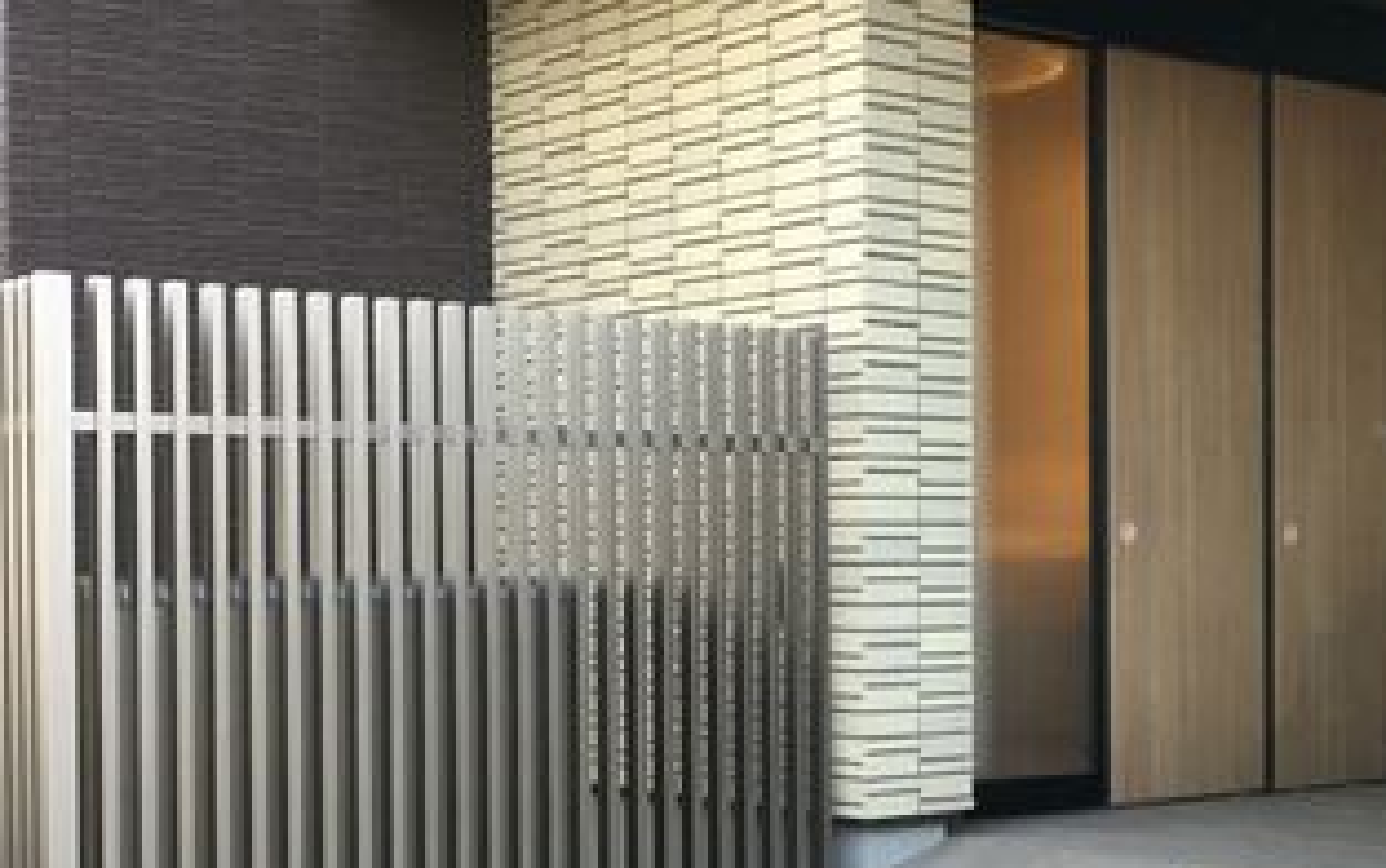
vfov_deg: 20.6
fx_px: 2381
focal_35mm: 63
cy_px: 567
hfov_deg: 31.7
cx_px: 1080
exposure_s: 1/120
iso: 32
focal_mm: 3.3
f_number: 2.4
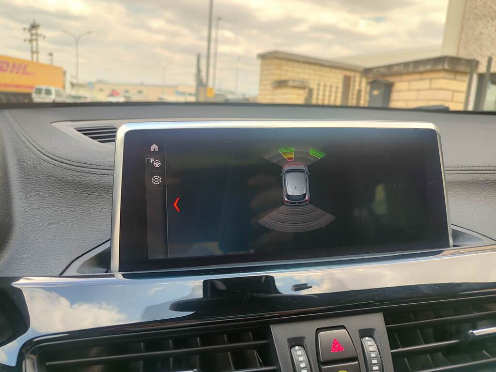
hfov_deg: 69.4
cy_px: 186
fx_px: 358
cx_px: 248
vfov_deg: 54.9
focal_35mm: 25
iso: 50
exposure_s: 1/114
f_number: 1.89
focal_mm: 5.95
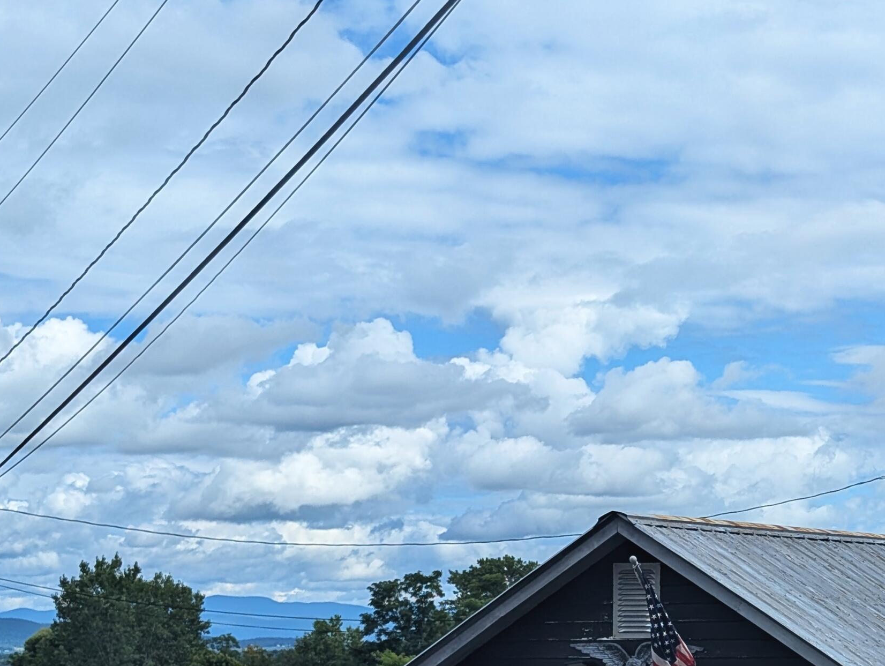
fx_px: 2278
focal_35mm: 89
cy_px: 570
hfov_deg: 21.6
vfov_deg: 16.5
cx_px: 746
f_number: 1.68
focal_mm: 6.9
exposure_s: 1/1129
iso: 23
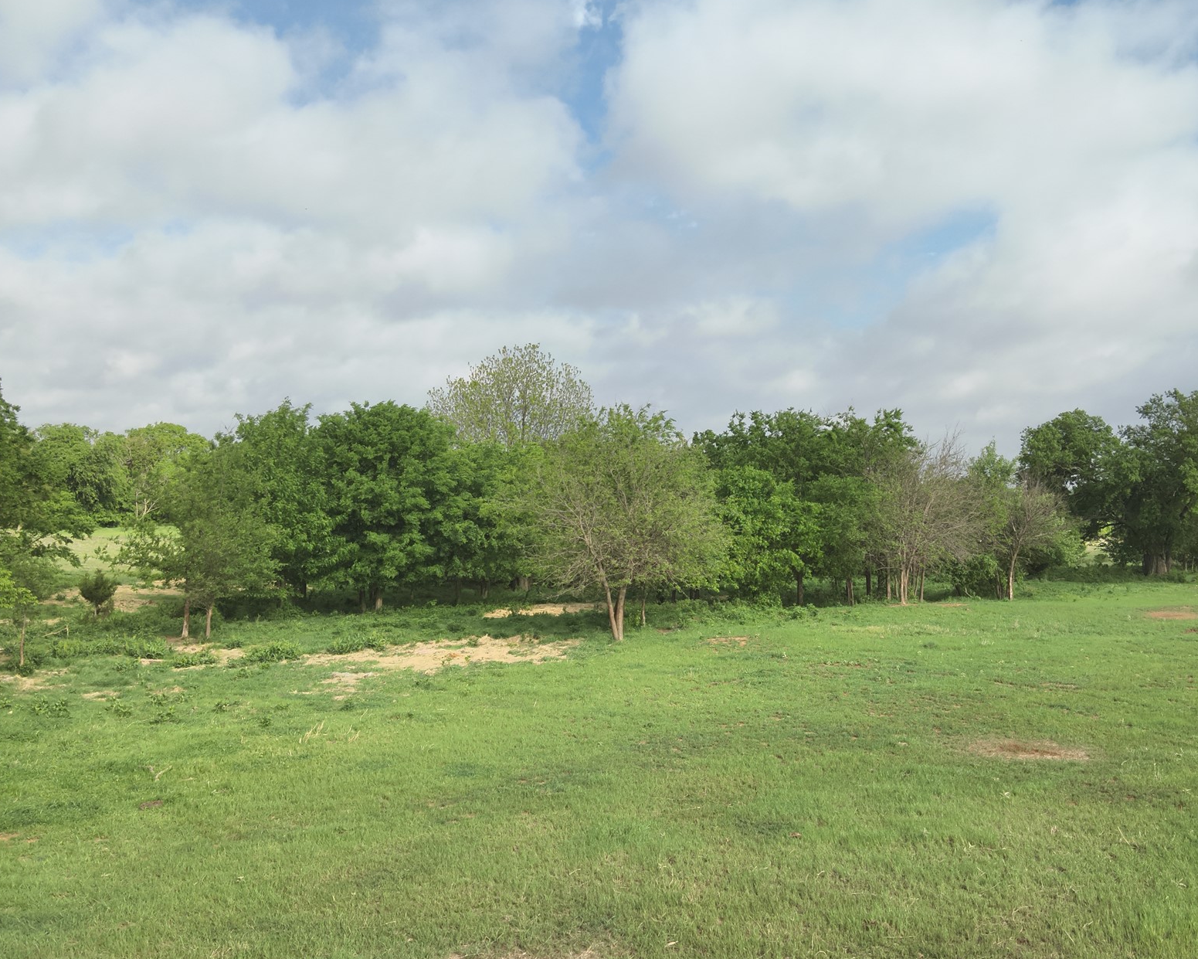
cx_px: 731
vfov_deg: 50.0
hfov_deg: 59.8
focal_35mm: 29
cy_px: 484
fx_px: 1028
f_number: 2.8
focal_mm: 4.4
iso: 100
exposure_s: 1/500
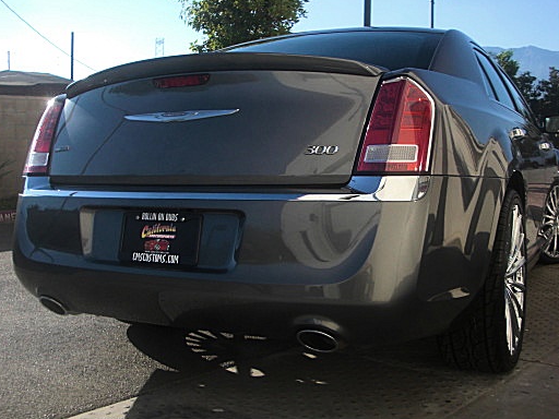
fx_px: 727
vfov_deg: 32.2
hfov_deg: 42.0
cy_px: 214
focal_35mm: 45
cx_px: 305
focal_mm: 6.3
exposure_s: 1/640
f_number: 2.8
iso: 50
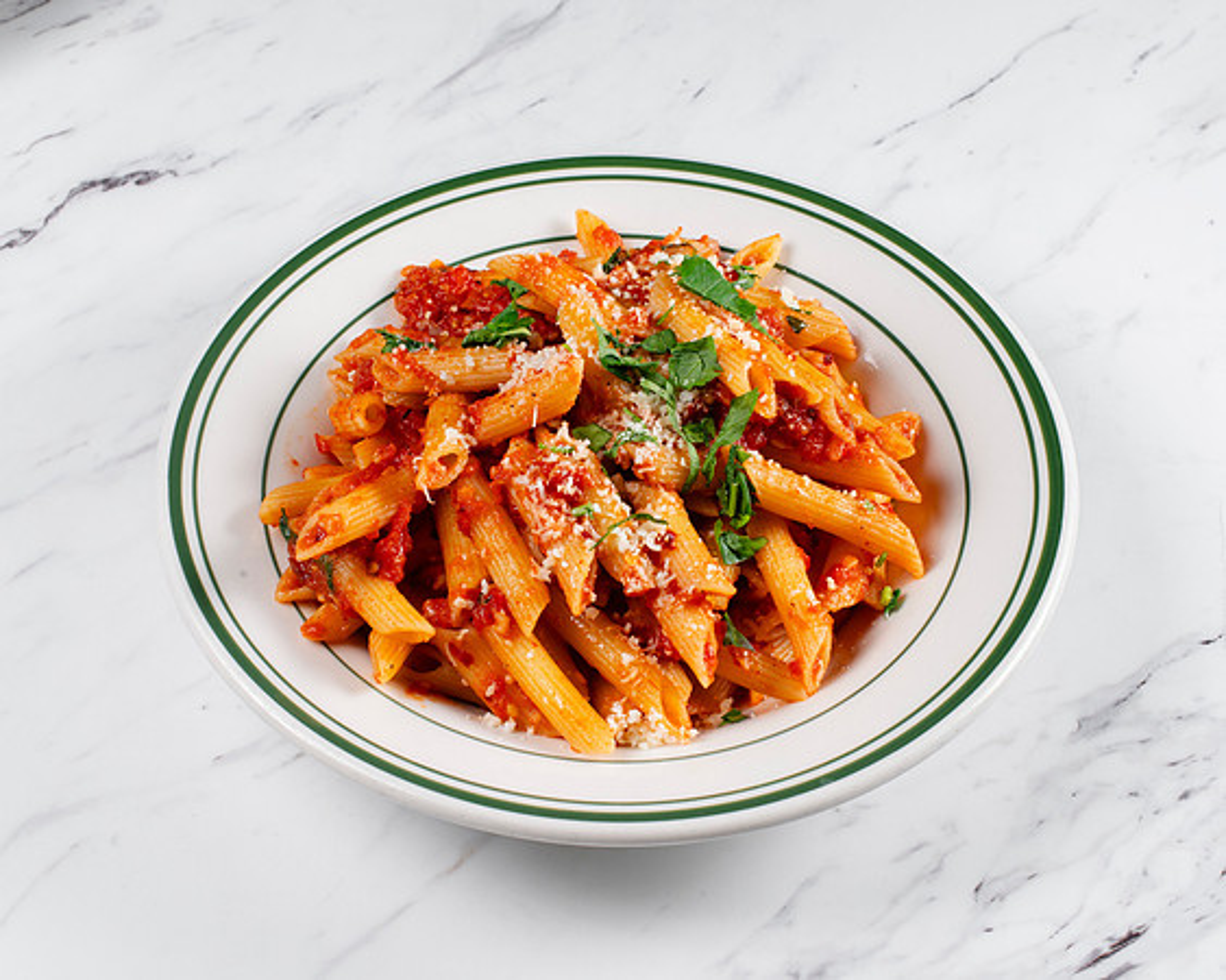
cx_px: 632
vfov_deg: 23.1
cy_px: 504
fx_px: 2395
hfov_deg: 28.7
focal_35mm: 66
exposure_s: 1/250
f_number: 13
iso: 200
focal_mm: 50
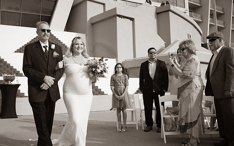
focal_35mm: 36
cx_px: 88
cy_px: 73
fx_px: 230
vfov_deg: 35.3
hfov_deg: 53.4
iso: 100
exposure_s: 1/1250
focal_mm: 24
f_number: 2.8
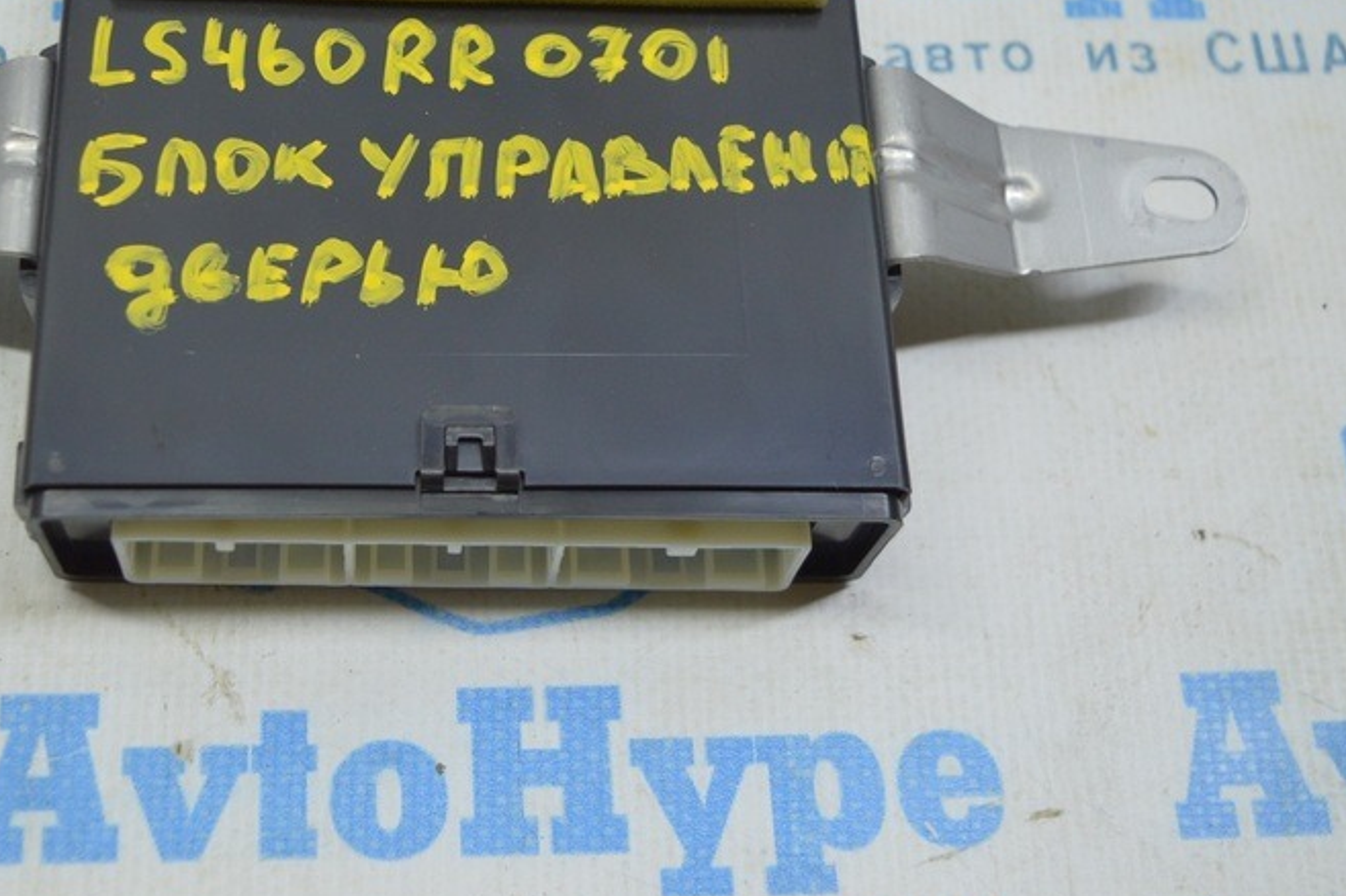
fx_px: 2093
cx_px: 417
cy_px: 279
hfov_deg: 35.2
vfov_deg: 24.0
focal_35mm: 56
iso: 400
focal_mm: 24
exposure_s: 1/80
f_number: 4
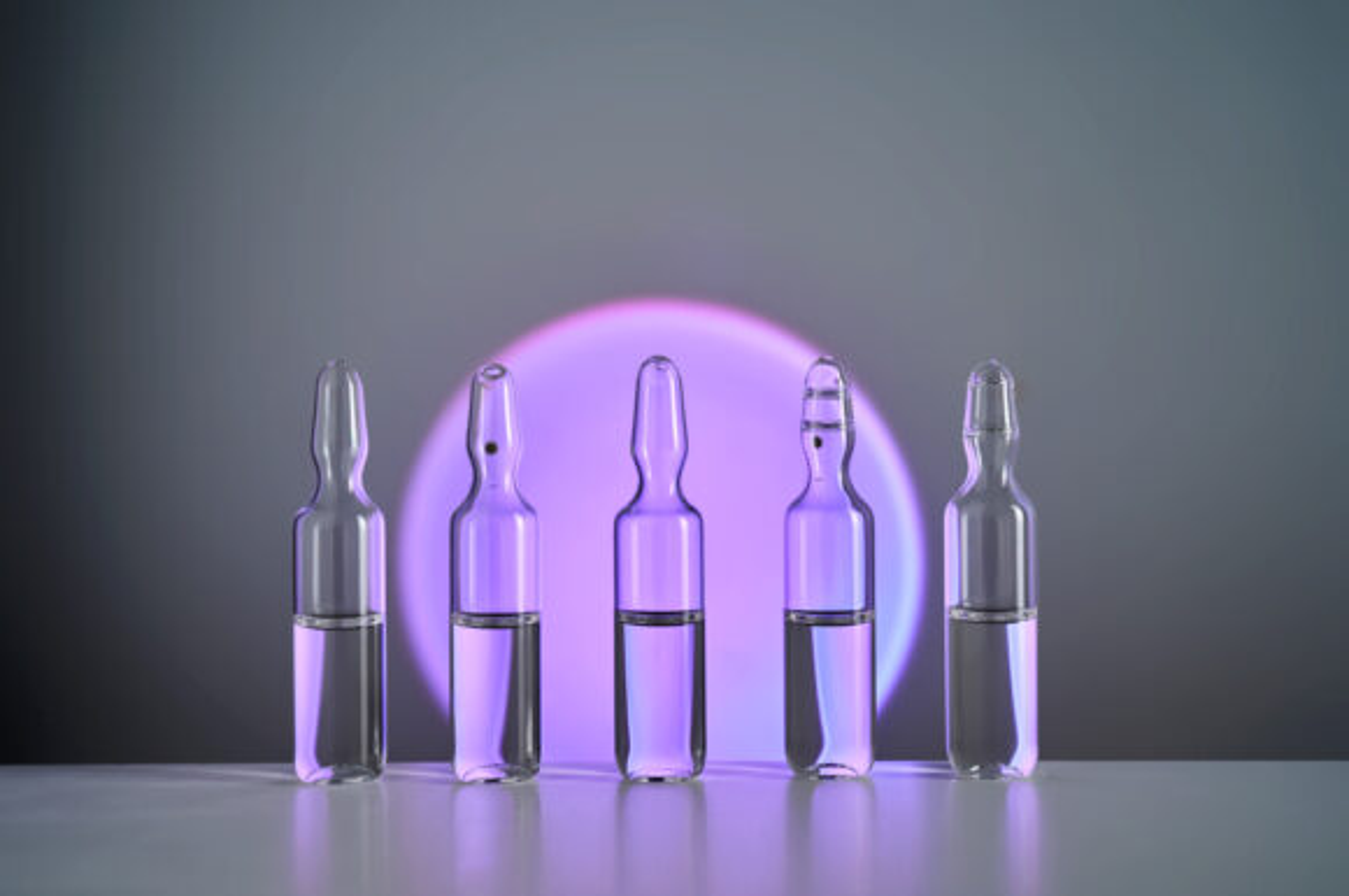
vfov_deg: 26.9
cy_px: 448
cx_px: 674
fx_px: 1871
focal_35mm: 50
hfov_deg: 39.6
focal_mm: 50
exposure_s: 1/640
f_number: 6.3
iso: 800
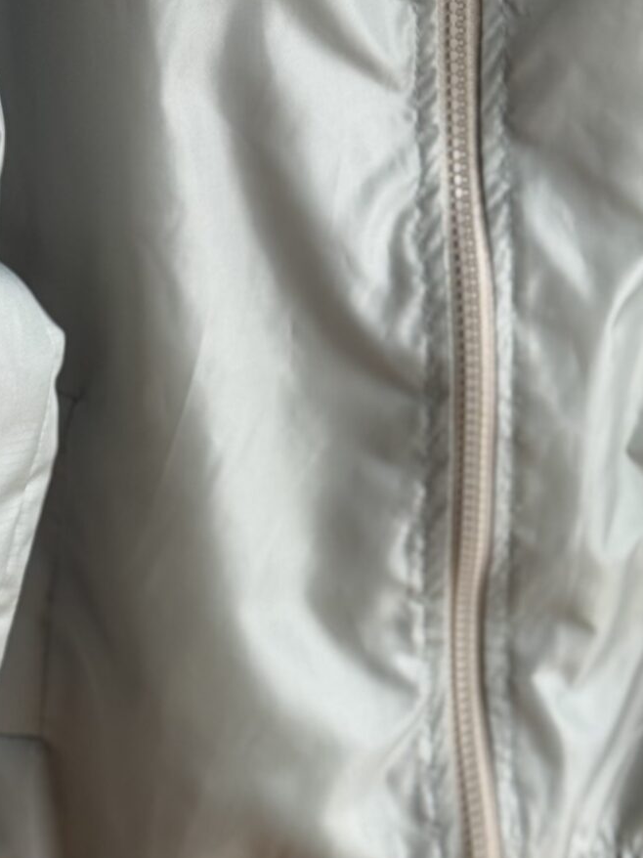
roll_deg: -0.5
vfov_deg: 14.0
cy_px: 90
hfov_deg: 10.6
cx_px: 448
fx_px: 3469
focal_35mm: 140
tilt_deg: -22.7
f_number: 1.78
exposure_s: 1/561
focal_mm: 6.76
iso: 80
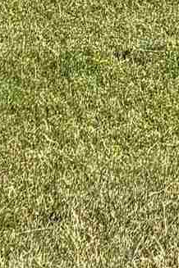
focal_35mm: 254
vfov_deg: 6.9
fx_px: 1894
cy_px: -670
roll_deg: -1.9
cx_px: 534
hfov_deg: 5.1
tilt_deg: -2.4
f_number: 1.6
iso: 50
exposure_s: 1/2985
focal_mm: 5.96
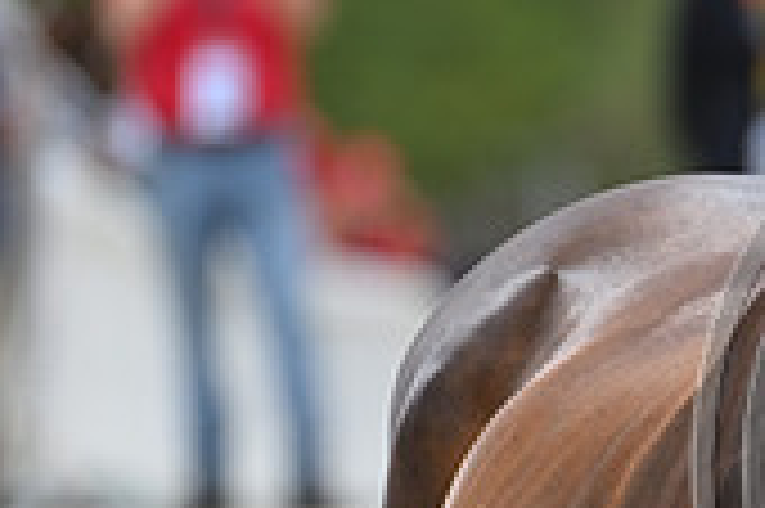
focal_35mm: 1300
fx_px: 27598
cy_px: 402
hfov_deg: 1.6
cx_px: 1107
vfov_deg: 1.1
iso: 560
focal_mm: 380
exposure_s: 1/1600
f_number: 5.6
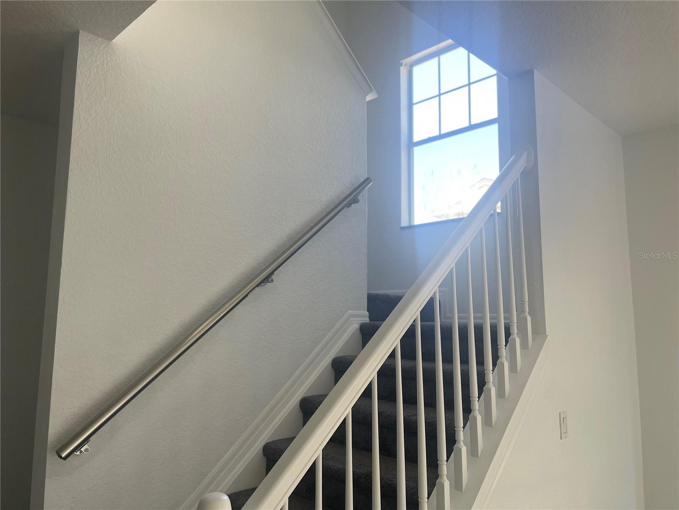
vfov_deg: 53.1
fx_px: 510
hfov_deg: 67.3
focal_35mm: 26
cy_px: 255
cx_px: 340
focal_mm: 4.2
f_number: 1.6
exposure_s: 1/121
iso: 50
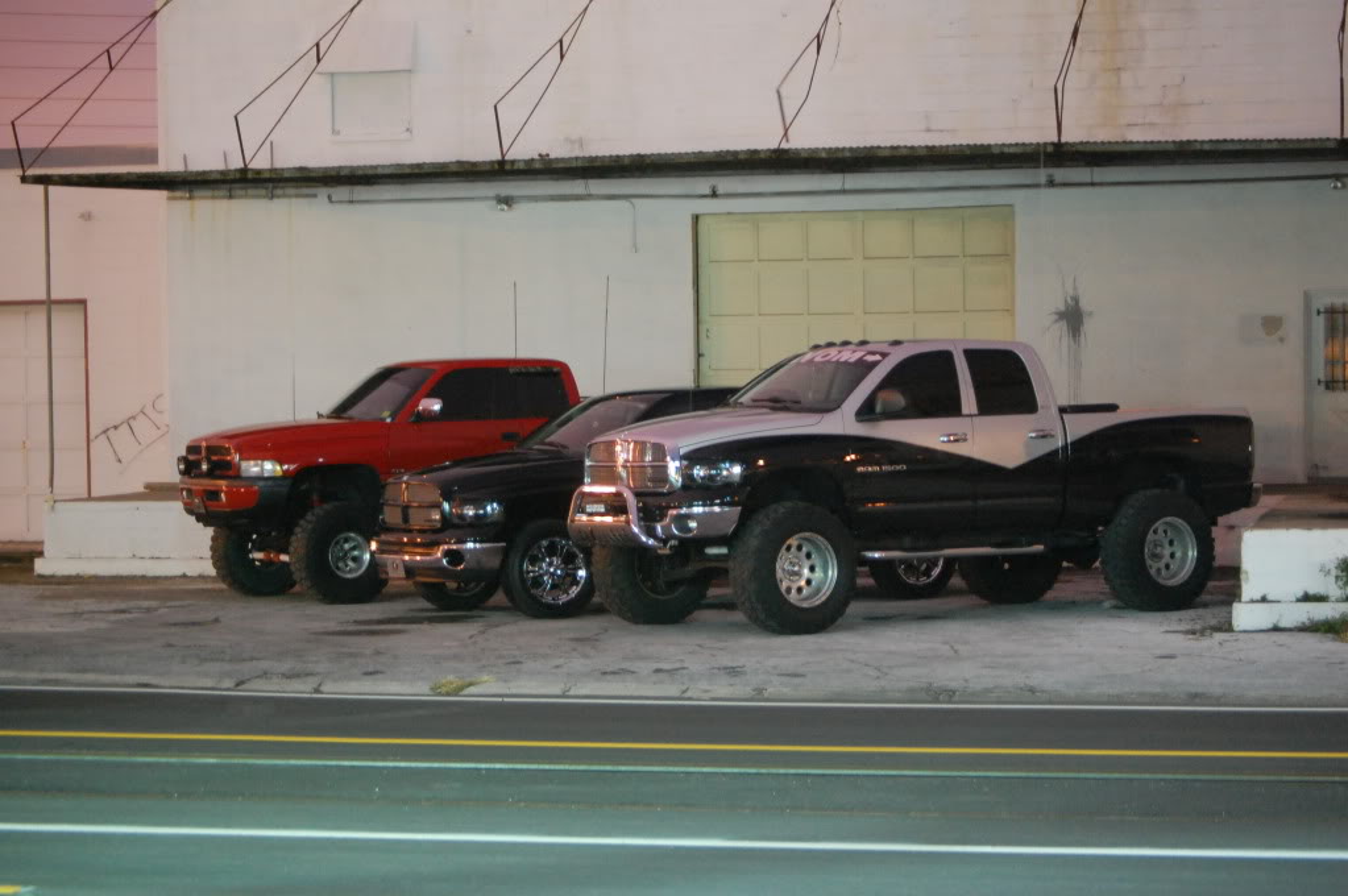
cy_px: 448
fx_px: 3086
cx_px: 674
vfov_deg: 16.5
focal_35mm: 82
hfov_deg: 24.6
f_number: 4
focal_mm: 55
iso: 1600
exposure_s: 3
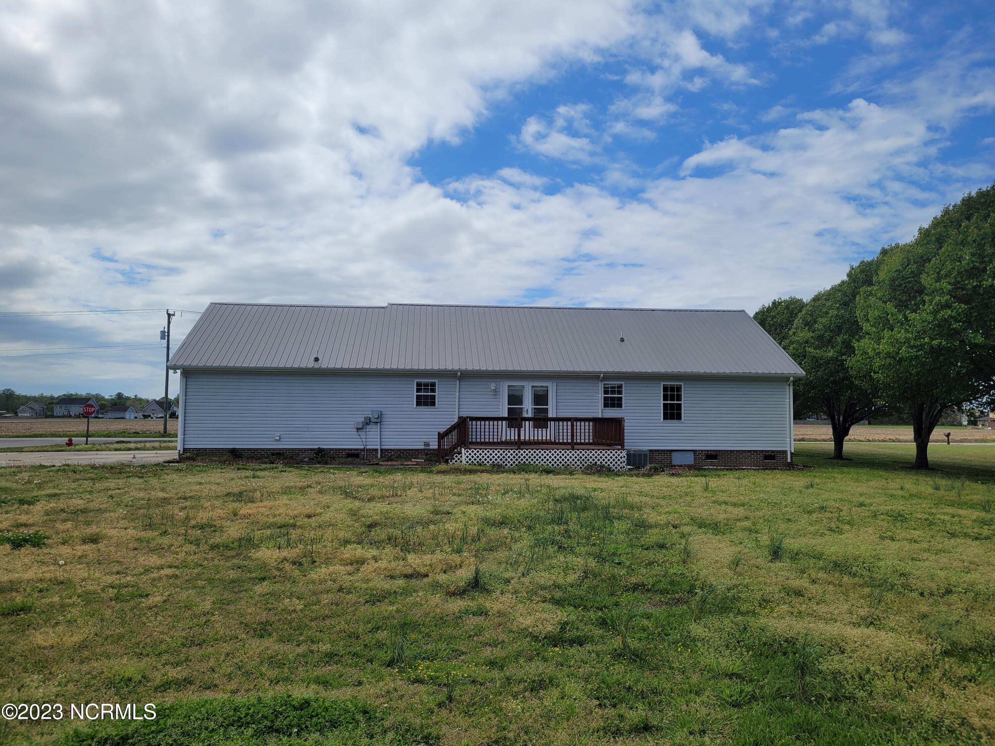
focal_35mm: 26
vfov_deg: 53.1
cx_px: 498
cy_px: 373
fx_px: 747
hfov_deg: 67.3
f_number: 1.8
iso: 40
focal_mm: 5.4
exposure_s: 1/5061
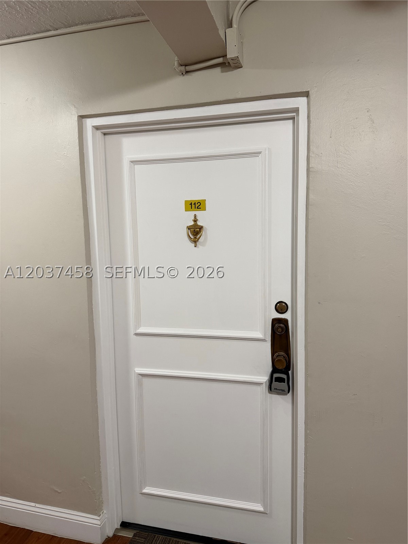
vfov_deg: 71.6
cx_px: 204
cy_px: 272
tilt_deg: -5.4
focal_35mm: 24
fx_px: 377
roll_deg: +0.4
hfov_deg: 56.8
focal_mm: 6.76
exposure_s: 1/60
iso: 250
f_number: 1.78
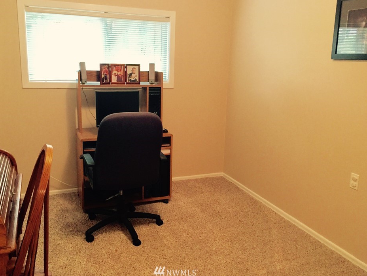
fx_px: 339
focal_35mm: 32
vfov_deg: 44.2
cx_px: 176
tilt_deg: -11.8
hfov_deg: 56.8
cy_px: 134
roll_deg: -1.1
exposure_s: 1/30
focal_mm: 4.15
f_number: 2.2
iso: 125
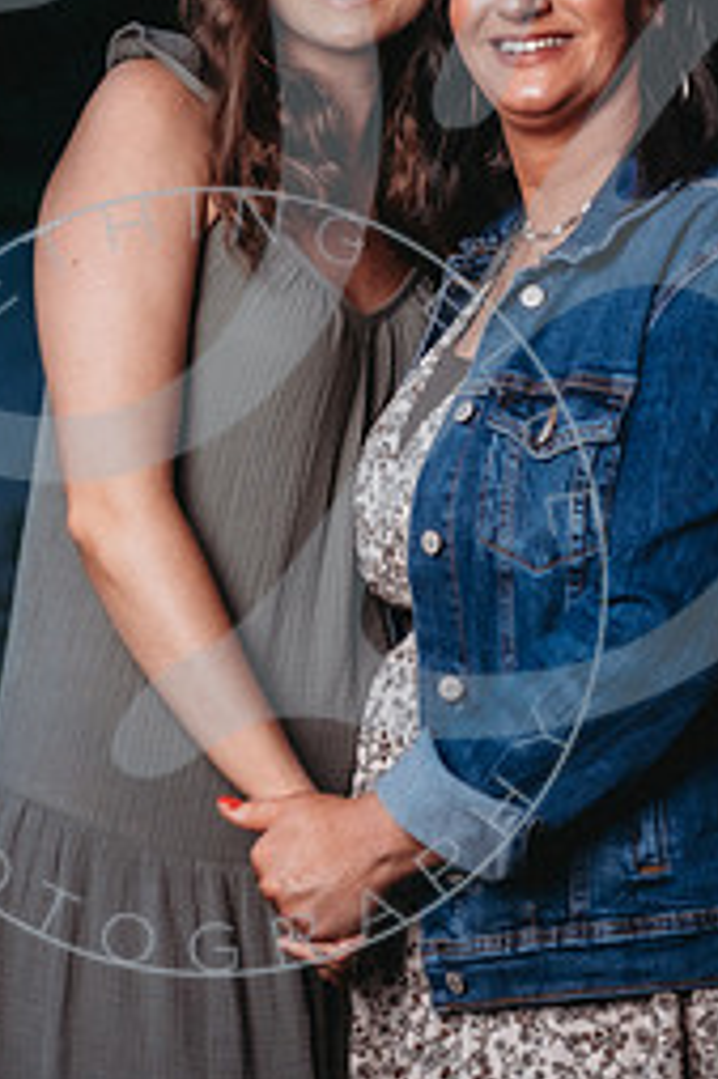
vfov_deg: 16.4
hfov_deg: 11.0
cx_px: 404
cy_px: 259
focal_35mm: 124
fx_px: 3714
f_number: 2.8
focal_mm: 70
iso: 400
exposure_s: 1/1600
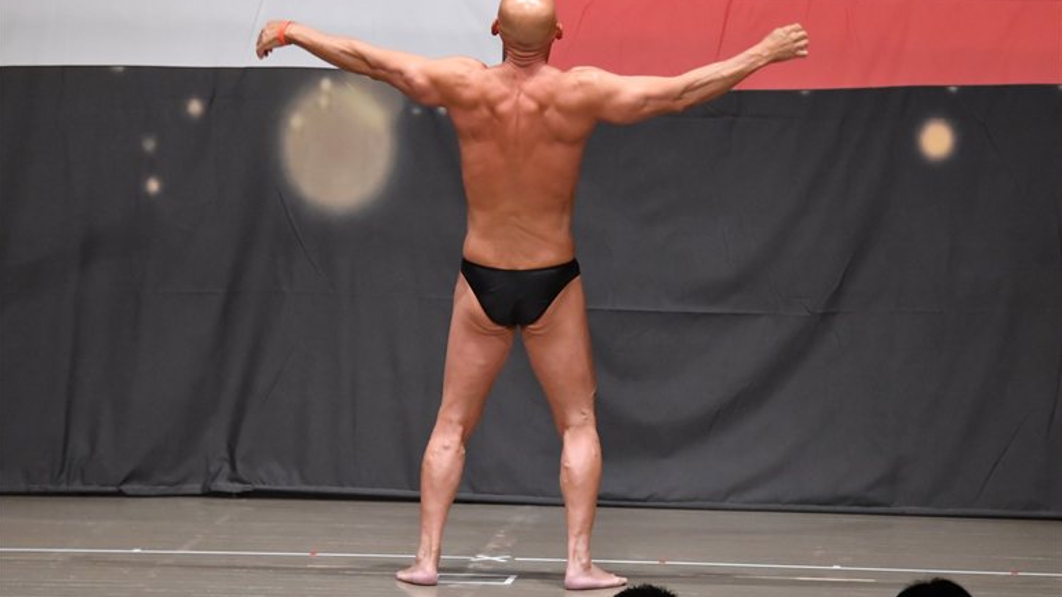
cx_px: 530
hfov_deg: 9.5
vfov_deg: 5.3
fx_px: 6420
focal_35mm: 228
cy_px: 274
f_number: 5.6
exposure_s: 1/400
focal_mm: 145
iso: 6400
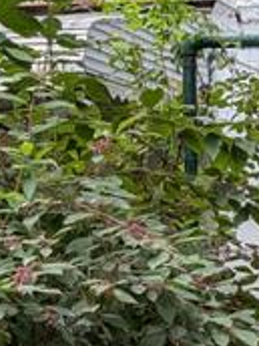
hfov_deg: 9.6
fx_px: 1506
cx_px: 342
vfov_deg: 12.2
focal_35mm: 151
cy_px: 579
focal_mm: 6.9
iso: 20
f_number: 1.68
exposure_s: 1/173
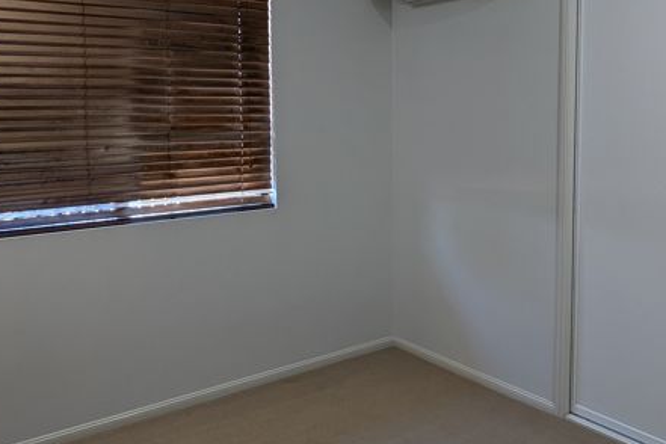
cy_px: 161
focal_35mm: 34
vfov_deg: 38.6
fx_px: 629
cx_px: 367
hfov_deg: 55.7
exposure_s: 1/23.8
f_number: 2.2
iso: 45
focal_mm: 2.35
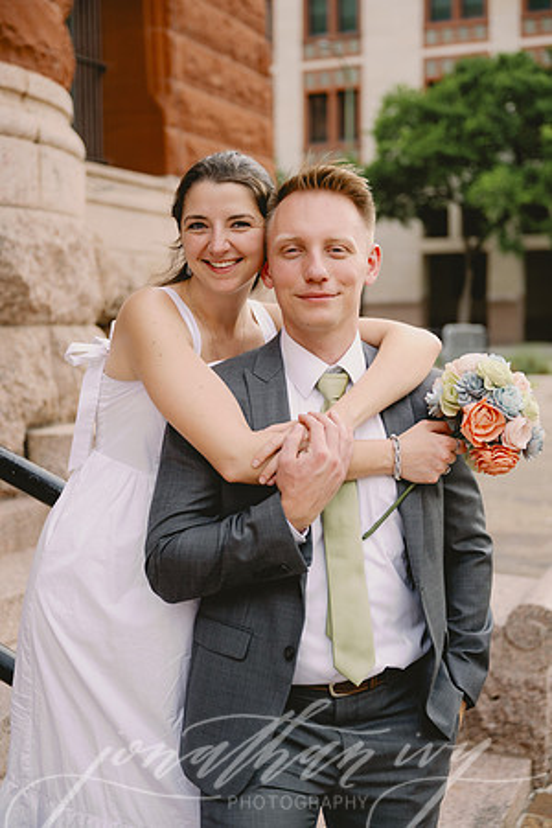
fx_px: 1196
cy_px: 414
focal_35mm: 52
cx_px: 276
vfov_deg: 38.2
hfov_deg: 26.0
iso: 400
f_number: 2.8
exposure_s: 1/1600
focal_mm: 52
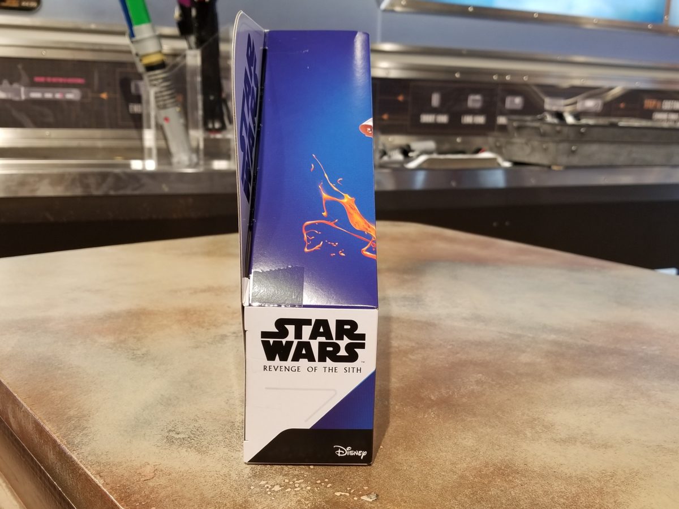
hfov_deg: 67.3
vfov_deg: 53.1
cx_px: 340
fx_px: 510
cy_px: 254
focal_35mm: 26
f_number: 1.7
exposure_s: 1/30
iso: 160
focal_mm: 4.25
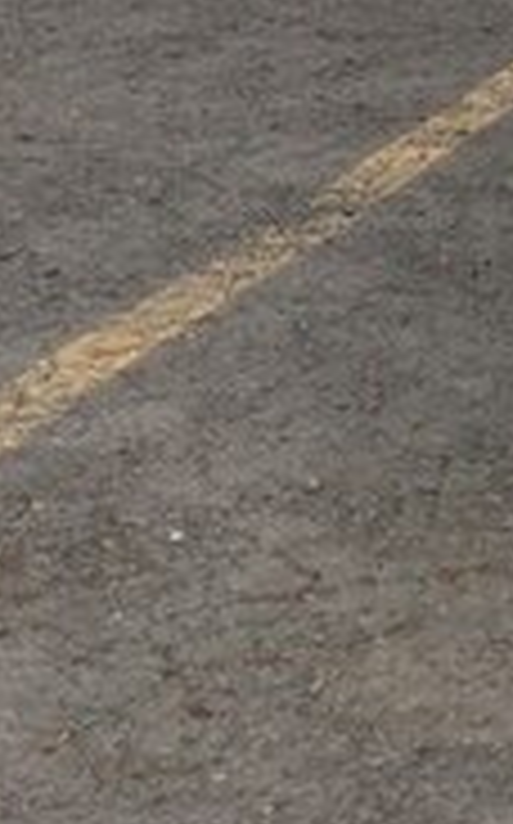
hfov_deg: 10.3
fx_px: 2489
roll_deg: -0.3
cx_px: 1220
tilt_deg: -14.9
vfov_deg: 18.6
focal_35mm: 111
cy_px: 164
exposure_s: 1/287
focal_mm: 4.15
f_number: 2.2
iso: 32
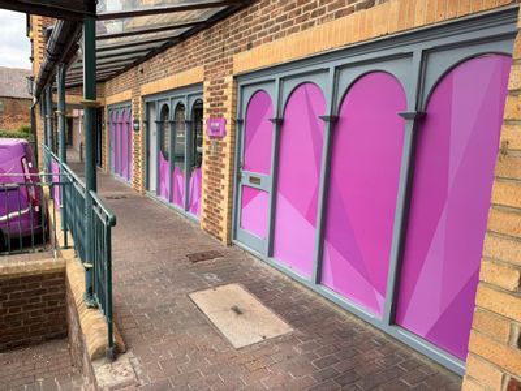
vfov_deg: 56.8
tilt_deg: -7.7
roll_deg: -2.7
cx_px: 260
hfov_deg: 71.6
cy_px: 196
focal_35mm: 24
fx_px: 361
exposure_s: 1/627
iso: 80
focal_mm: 6.76
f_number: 1.78
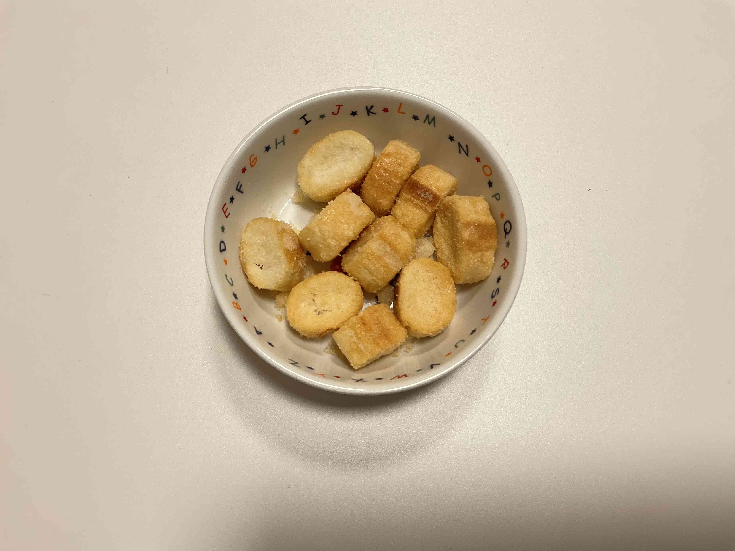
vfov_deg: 48.2
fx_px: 616
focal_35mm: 29
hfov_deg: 61.7
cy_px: 276
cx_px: 368
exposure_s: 1/120
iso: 32
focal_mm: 3
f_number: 1.8
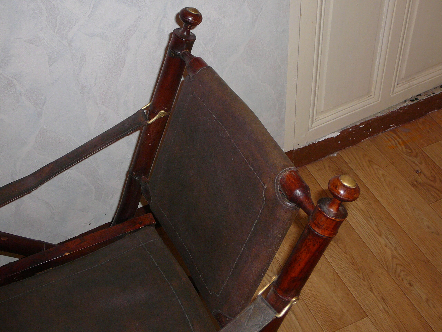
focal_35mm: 49
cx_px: 221
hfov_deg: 38.9
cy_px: 166
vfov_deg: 29.7
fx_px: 626
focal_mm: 7.3
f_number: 3.4
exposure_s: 1/30
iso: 160
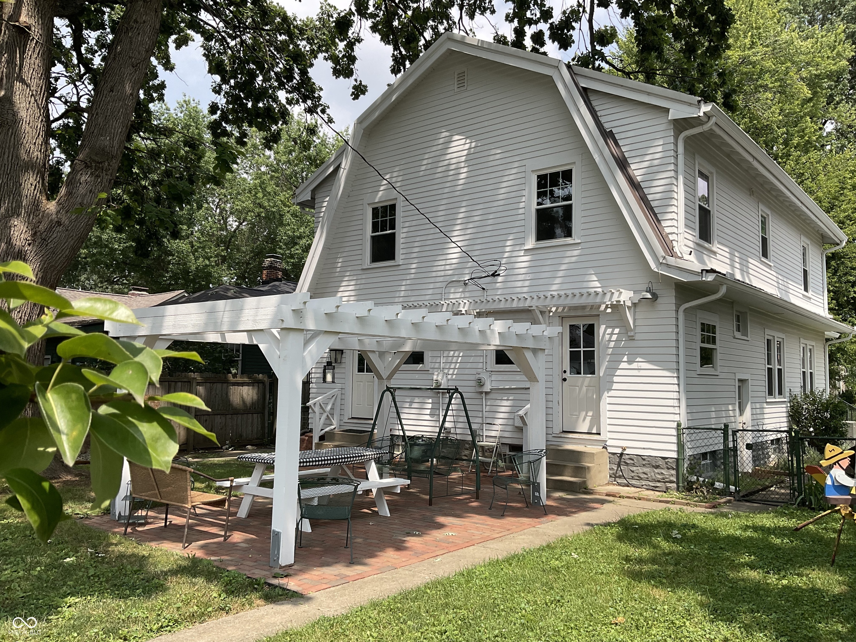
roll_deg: -1.3
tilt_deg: +4.3
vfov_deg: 48.2
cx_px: 428
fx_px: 717
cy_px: 321
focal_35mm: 29
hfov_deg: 61.7
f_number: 1.8
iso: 16
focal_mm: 3
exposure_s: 1/1121
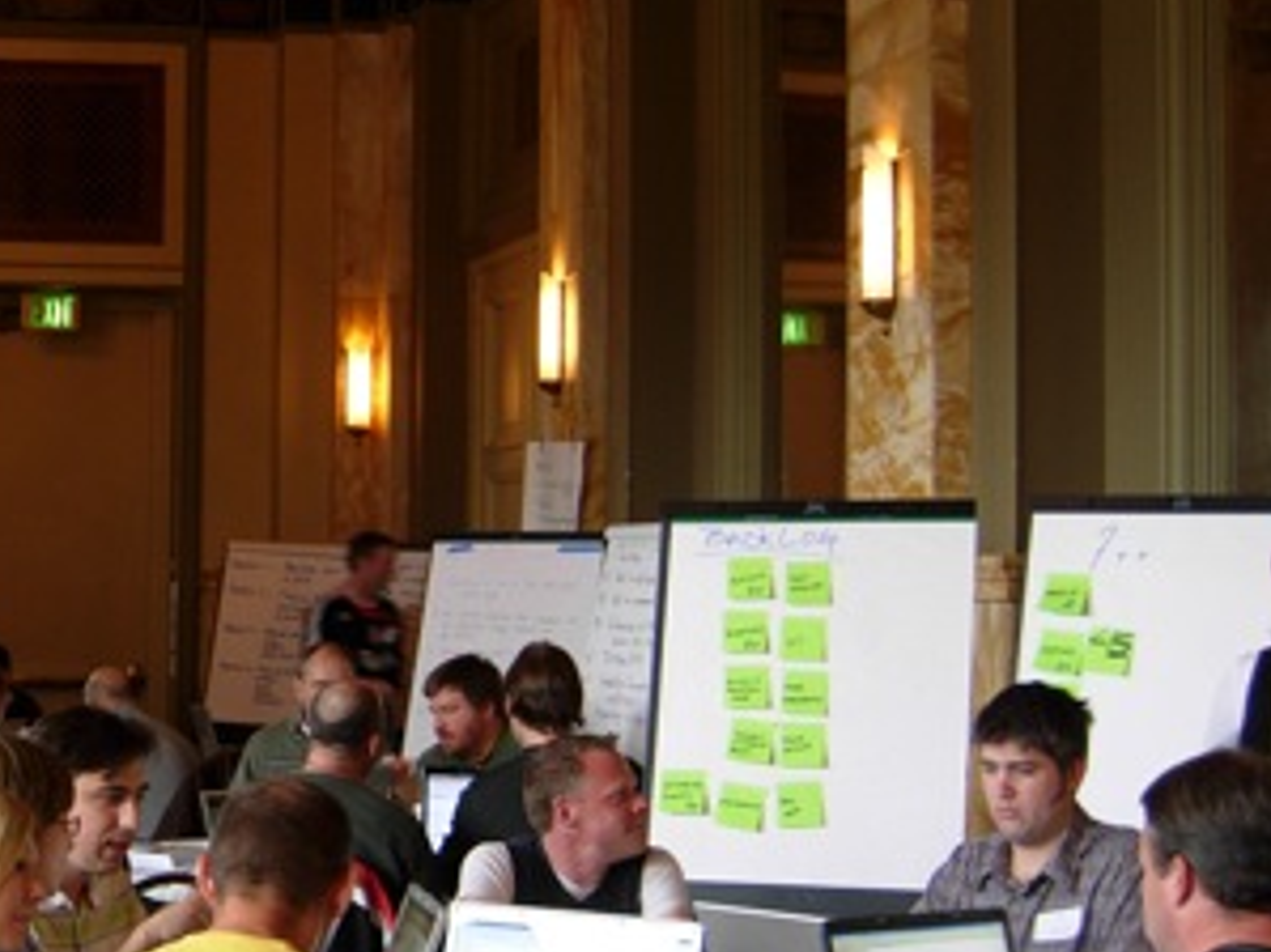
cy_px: 514
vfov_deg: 19.1
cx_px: 13
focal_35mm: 77
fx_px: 2826
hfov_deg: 24.3
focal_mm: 7.5
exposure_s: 1/6.3
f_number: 2.7
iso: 50
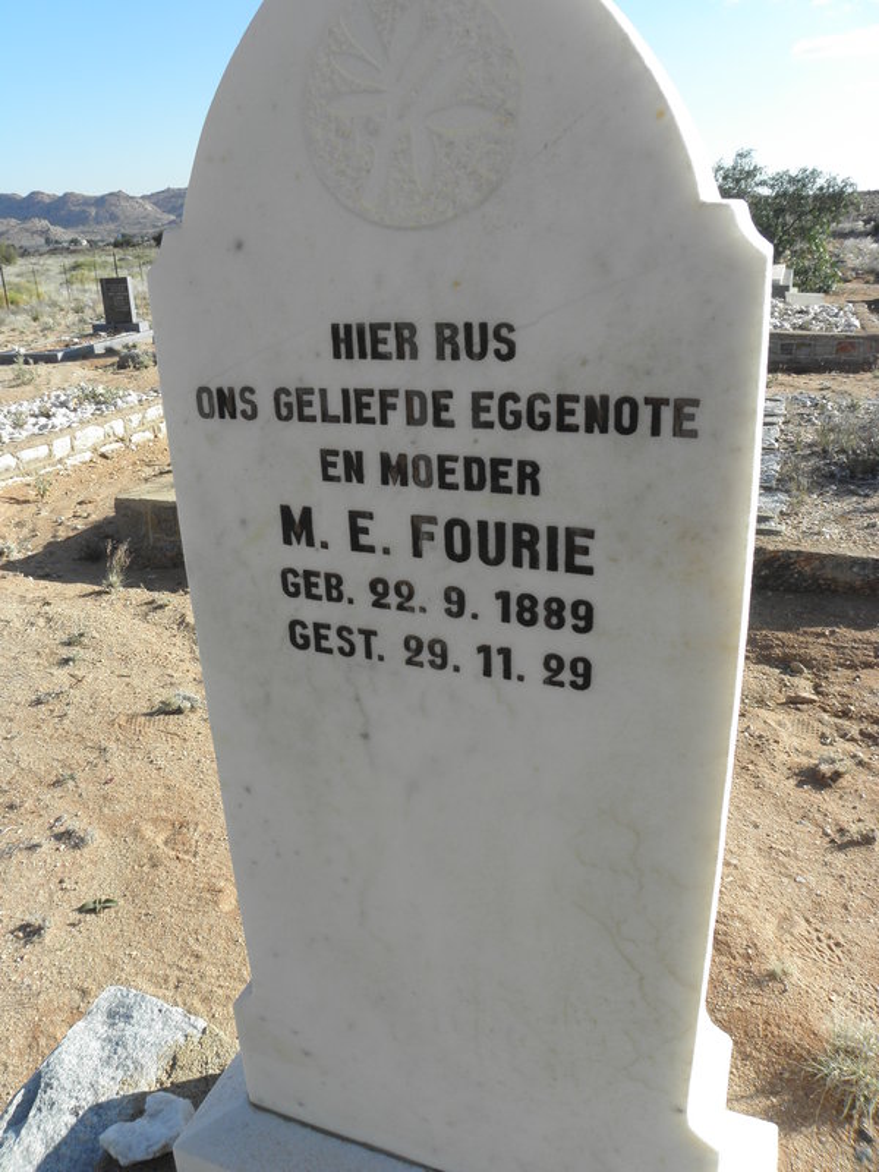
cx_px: 440
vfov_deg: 67.3
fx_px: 880
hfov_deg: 53.1
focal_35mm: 26
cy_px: 586
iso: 64
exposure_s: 1/200
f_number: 5.6
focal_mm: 4.6
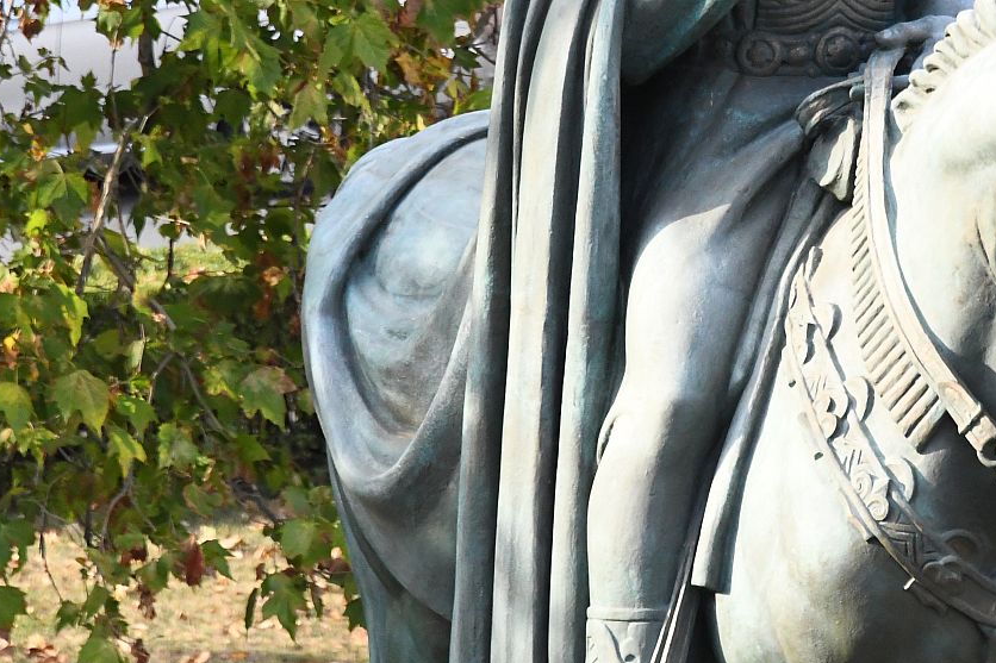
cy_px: 45
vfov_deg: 2.3
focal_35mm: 603
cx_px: 752
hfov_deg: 3.4
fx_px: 16679
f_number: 6.3
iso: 5000
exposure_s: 1/2000
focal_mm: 210
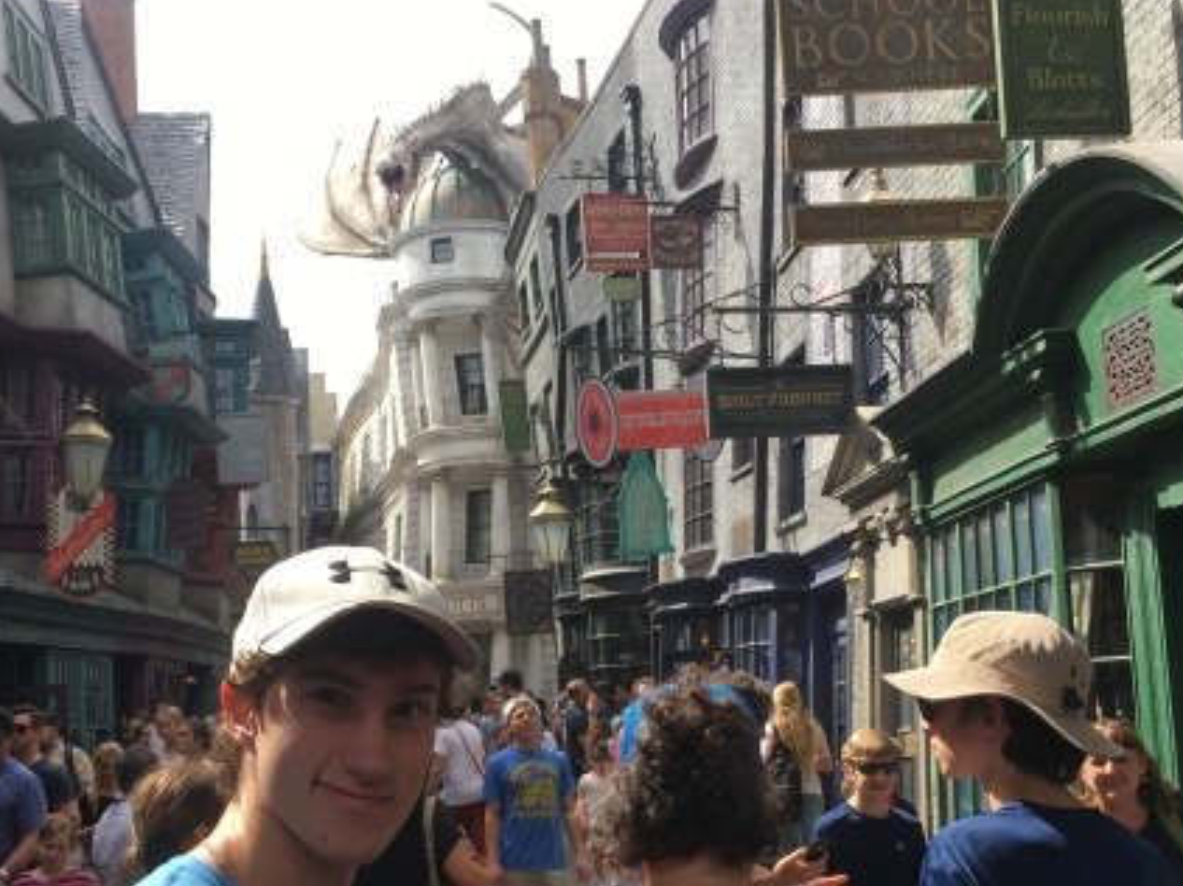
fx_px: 1503
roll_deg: +3.7
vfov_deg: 32.6
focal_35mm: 44
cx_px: 552
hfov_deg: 42.9
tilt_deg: +3.6
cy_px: 594
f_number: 2.2
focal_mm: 4.15
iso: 25
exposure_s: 1/668
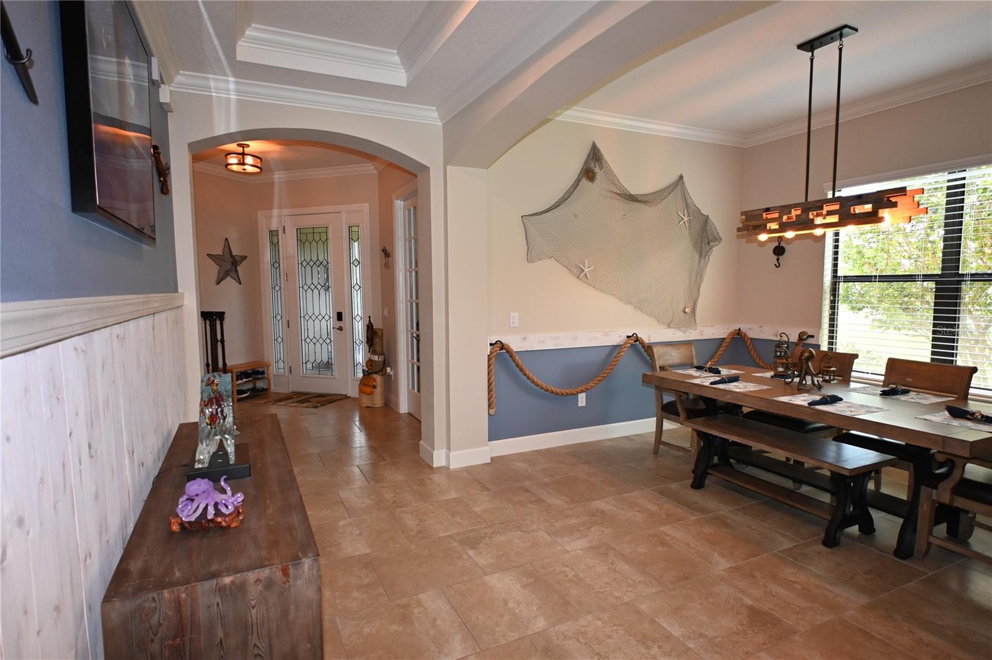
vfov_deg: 64.5
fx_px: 523
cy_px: 330
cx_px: 496
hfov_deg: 86.9
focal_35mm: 19
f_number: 4
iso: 360
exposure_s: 1/60
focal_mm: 13
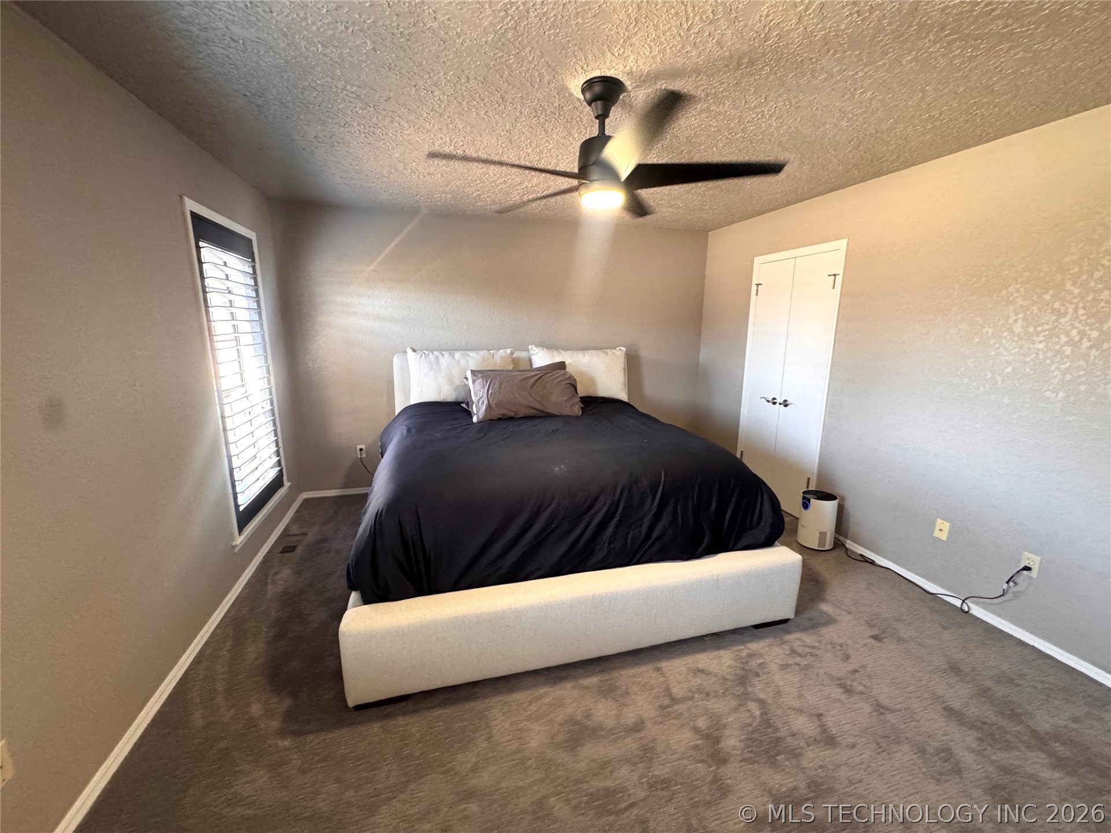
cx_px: 556
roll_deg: -0.3
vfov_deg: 85.7
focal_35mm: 14
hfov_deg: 102.1
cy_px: 416
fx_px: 449
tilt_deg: -11.8
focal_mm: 2.22
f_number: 2.2
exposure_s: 1/60
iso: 400
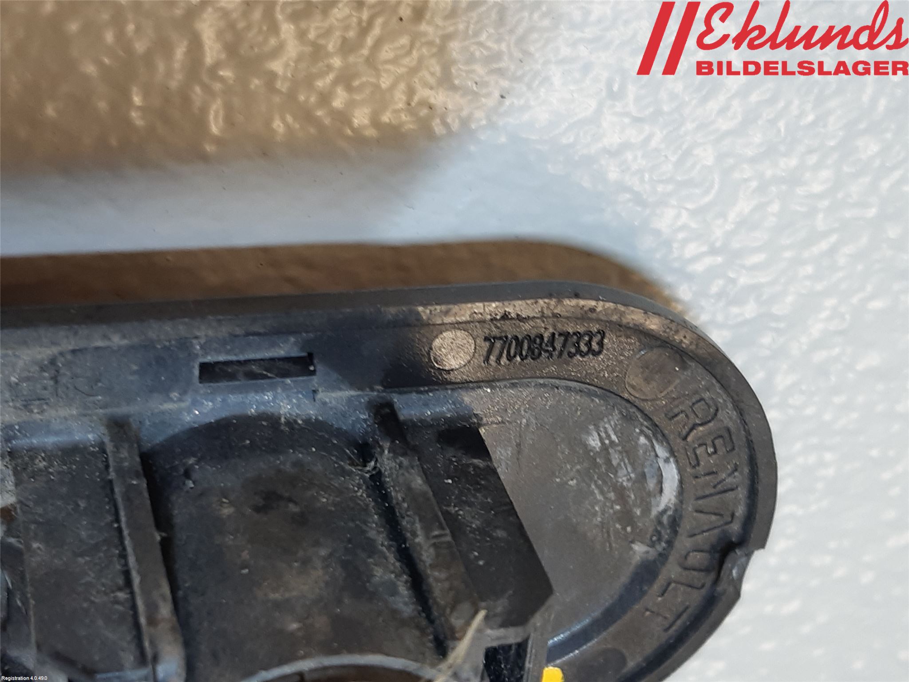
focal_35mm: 26
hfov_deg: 67.3
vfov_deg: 53.1
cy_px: 341
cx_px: 454
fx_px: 683
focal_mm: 3.93
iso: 64
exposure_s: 1/50
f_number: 1.7
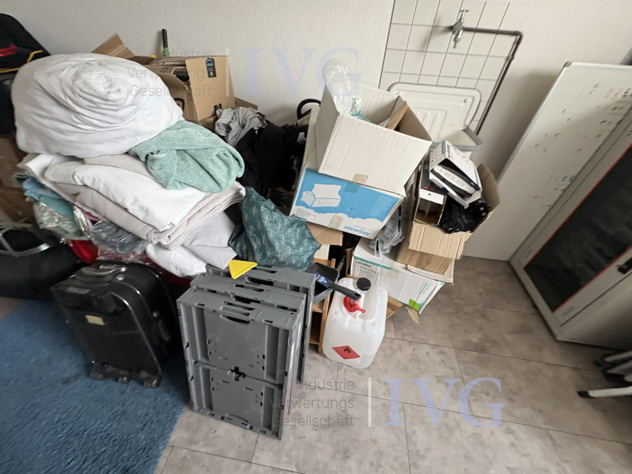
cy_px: 237
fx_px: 256
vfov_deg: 85.7
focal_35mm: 14
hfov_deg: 102.1
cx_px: 316
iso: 200
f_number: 2.2
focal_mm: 2.22
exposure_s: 1/90
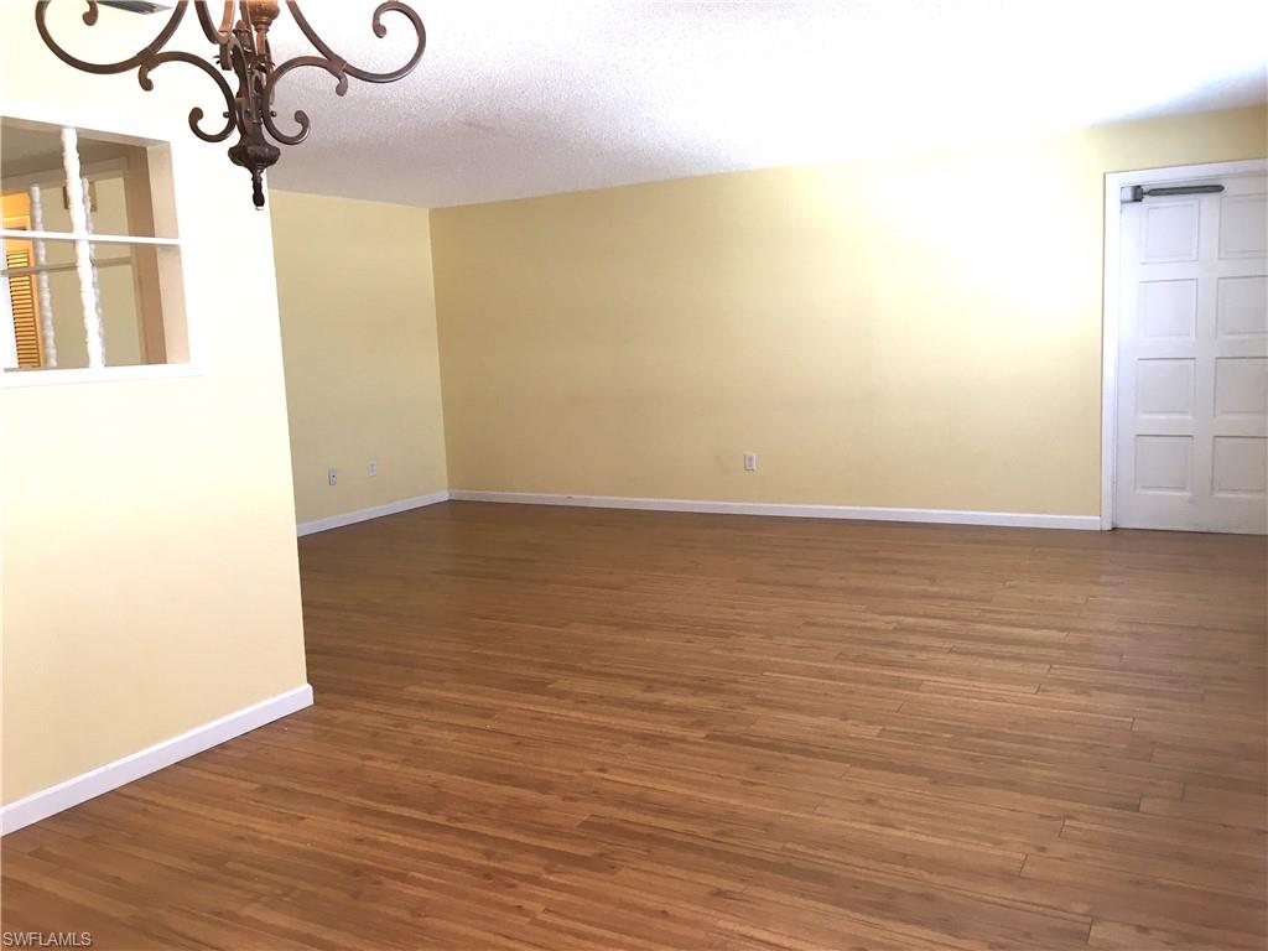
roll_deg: +3.1
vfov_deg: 48.2
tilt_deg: -8.3
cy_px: 476
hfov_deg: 61.7
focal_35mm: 29
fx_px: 1062
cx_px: 634
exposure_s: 1/30
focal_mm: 4.15
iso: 50
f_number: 2.2
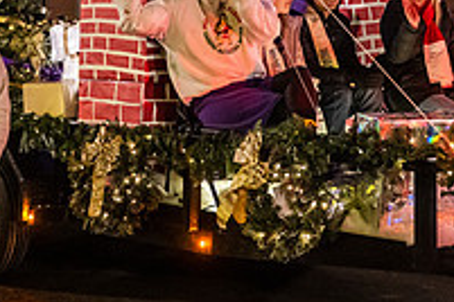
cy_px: -15
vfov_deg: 13.7
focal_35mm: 98
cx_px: 206
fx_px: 1236
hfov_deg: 20.8
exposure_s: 1/200
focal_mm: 34
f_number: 2.8
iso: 4000
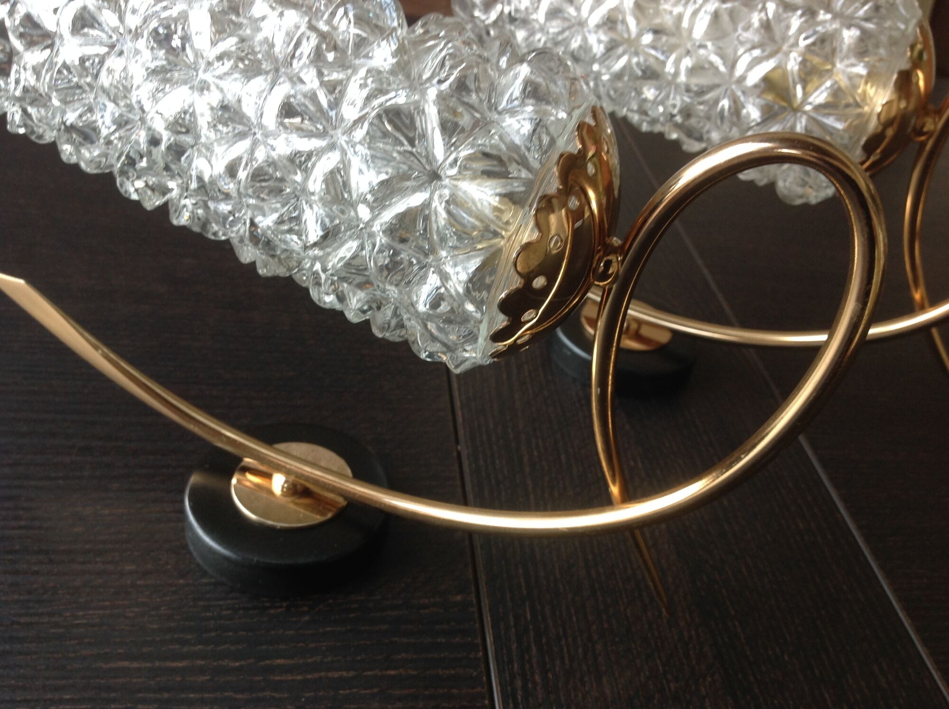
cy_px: 354
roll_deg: -9.7
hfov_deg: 52.7
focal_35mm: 35
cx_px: 474
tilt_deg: -36.1
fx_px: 958
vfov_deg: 40.6
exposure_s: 1/15
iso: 64
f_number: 2.4
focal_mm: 4.28
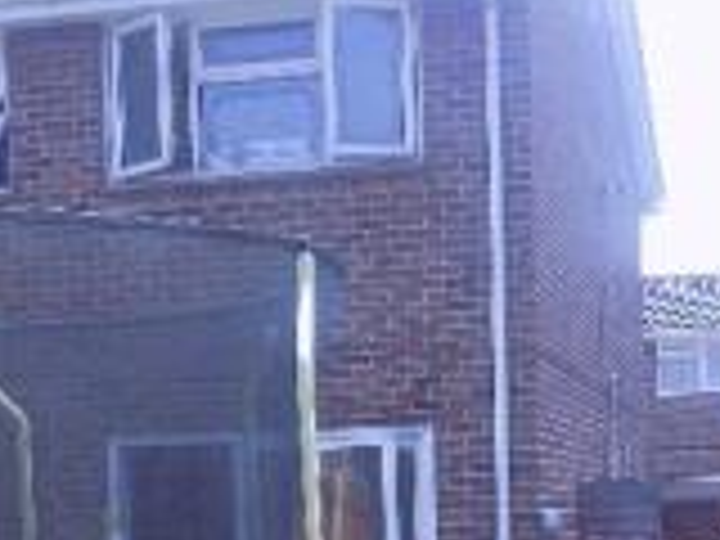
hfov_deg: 23.3
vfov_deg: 17.0
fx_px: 1747
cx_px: 367
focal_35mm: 84
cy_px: 601
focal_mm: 4
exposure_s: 1/400
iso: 80
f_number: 3.1
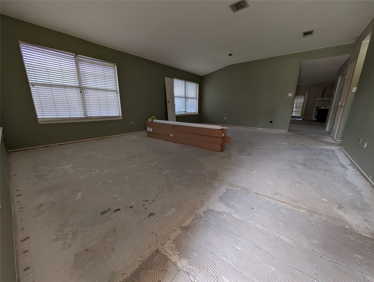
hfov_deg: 110.5
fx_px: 130
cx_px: 187
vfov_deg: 94.6
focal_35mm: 12
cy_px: 141
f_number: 1.7
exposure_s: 1/60
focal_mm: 2.02
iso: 66
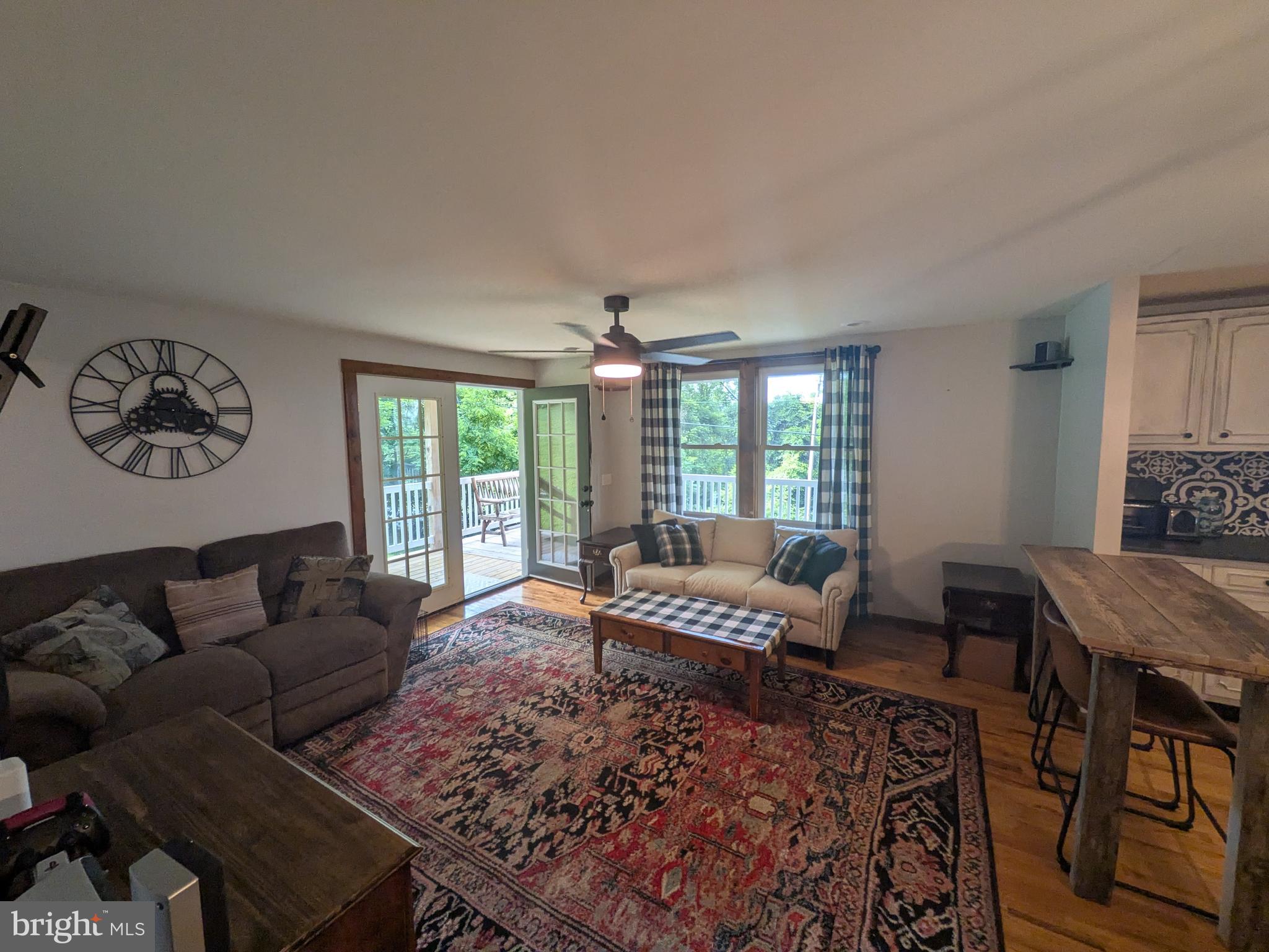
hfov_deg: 102.1
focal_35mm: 14
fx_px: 513
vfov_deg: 85.7
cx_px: 634
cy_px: 476
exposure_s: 1/120
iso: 146
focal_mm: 1.83
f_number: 2.2
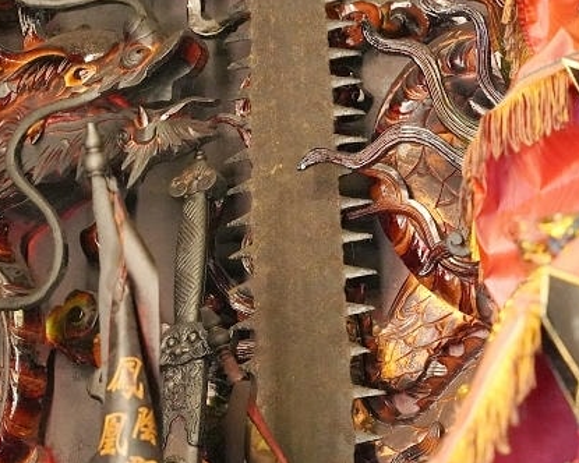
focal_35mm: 133
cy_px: 311
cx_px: 272
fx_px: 2279
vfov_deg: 11.6
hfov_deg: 14.5
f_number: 4
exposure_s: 1/160
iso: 8000
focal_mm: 49
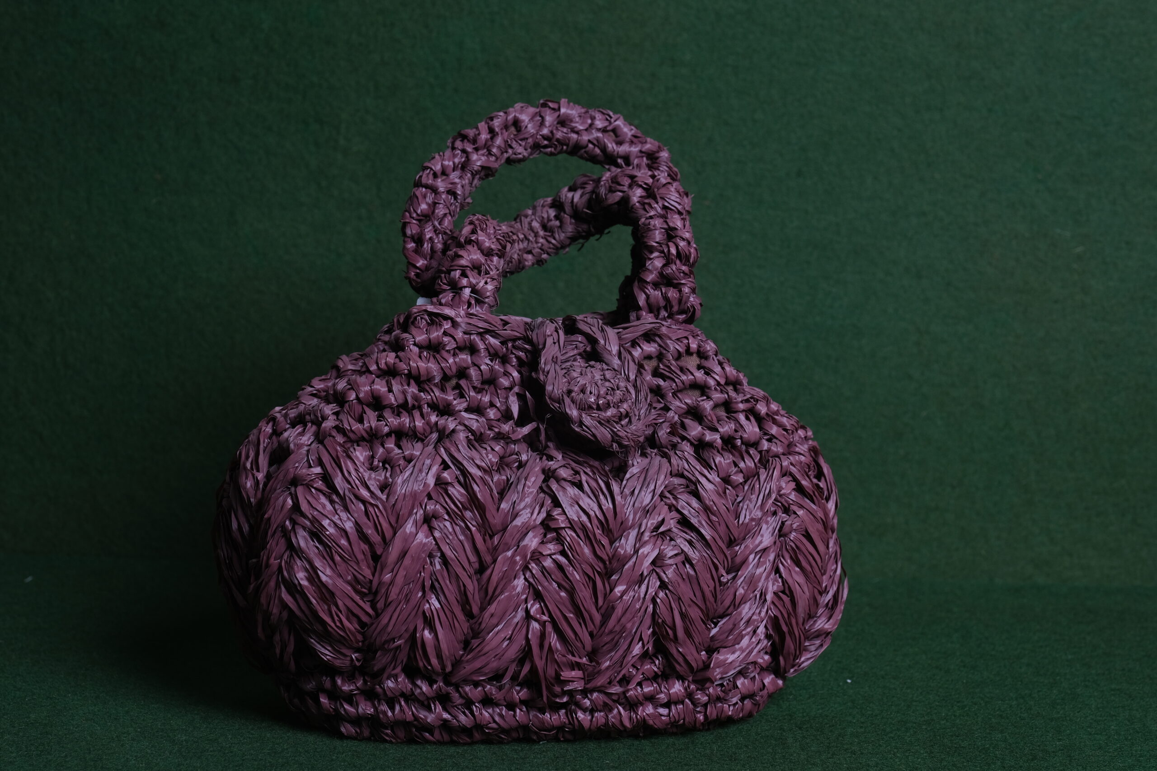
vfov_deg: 20.0
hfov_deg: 29.7
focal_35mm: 68
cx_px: 578
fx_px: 2185
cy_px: 386
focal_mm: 45.5
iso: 400
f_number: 7.1
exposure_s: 1/80
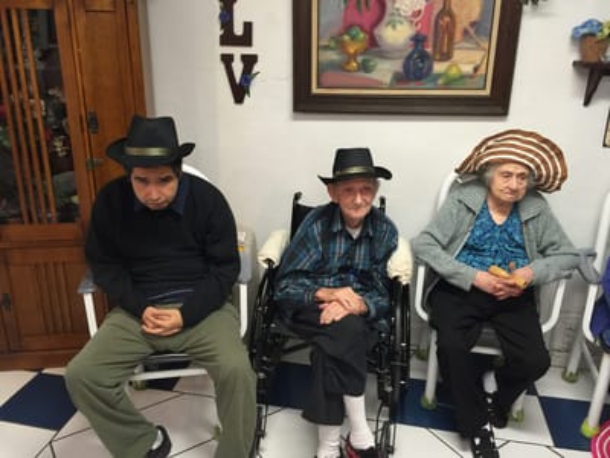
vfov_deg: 48.2
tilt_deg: -21.0
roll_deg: +0.1
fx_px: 511
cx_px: 305
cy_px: 229
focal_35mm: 29
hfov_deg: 61.7
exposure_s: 1/15
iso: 64
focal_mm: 4.15
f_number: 2.2
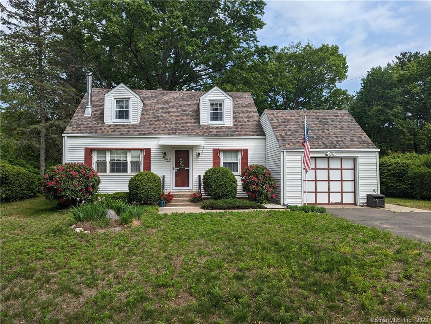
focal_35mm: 24
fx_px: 299
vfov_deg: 56.9
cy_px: 162
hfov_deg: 71.5
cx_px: 216
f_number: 1.85
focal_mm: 6.81
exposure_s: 1/2020
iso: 46
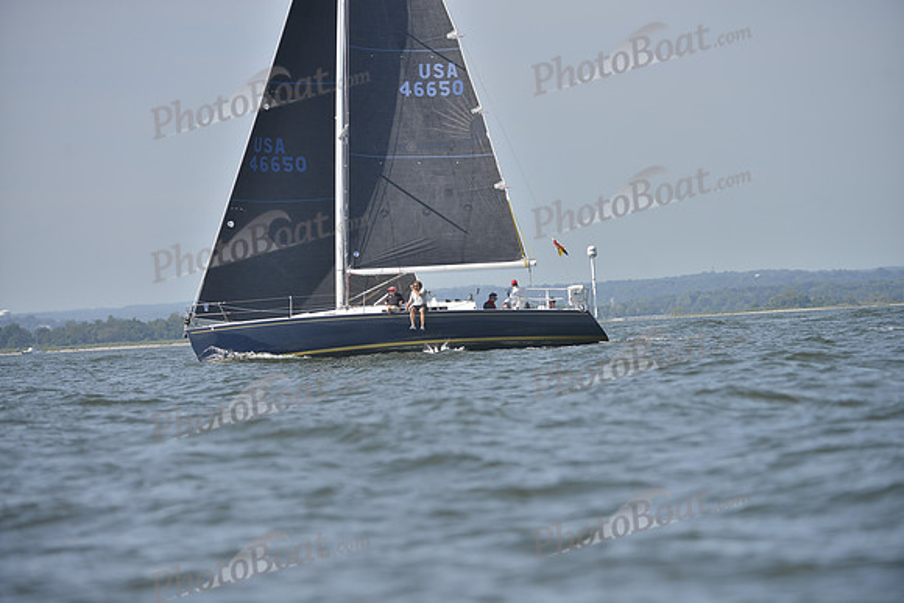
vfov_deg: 6.9
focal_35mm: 200
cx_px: 452
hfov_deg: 10.3
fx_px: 5023
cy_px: 302
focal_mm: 200
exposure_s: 1/2500
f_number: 4
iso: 280
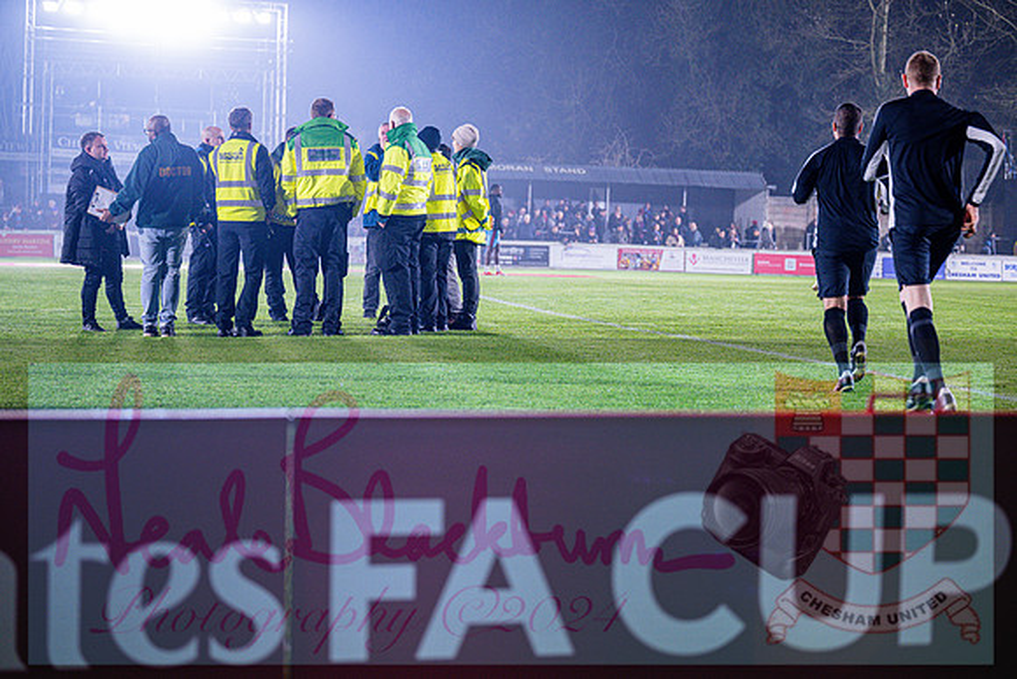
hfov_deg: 27.2
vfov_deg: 18.3
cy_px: 331
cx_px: 502
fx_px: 2106
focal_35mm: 75
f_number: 2.8
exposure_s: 1/160
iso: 1000
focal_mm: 70
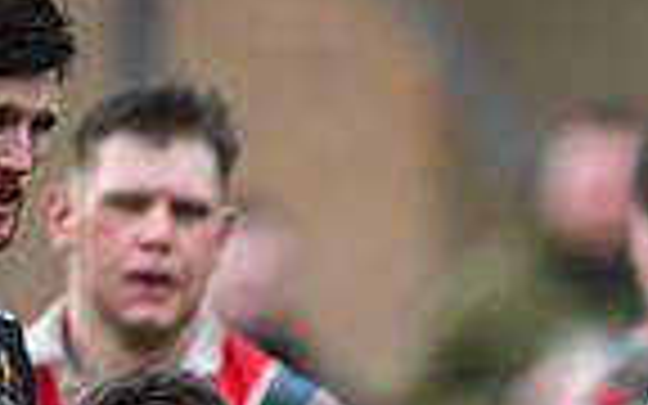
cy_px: 787
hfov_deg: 0.8
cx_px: 974
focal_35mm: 2678
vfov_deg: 0.5
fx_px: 47294
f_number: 4
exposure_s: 1/1600
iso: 3200
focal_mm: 560
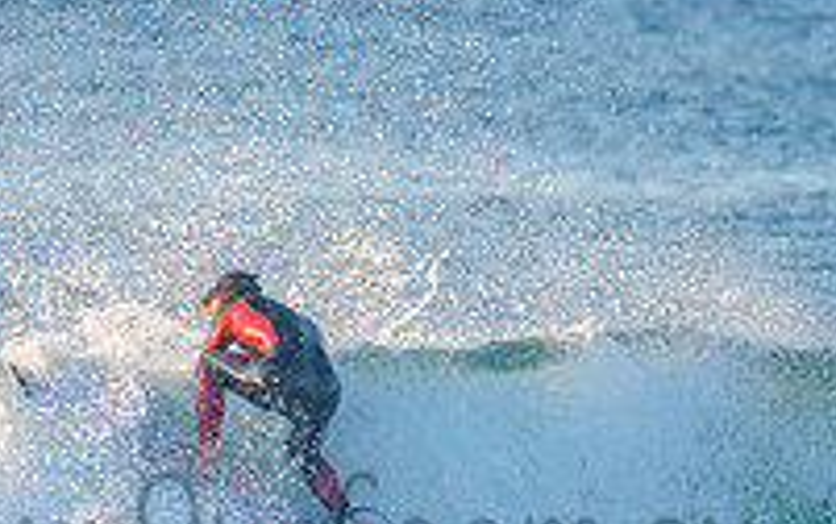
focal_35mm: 1471
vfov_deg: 0.9
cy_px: 501
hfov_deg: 1.4
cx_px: 316
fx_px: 33543
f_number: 5.6
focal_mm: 500
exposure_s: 1/1250
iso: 450
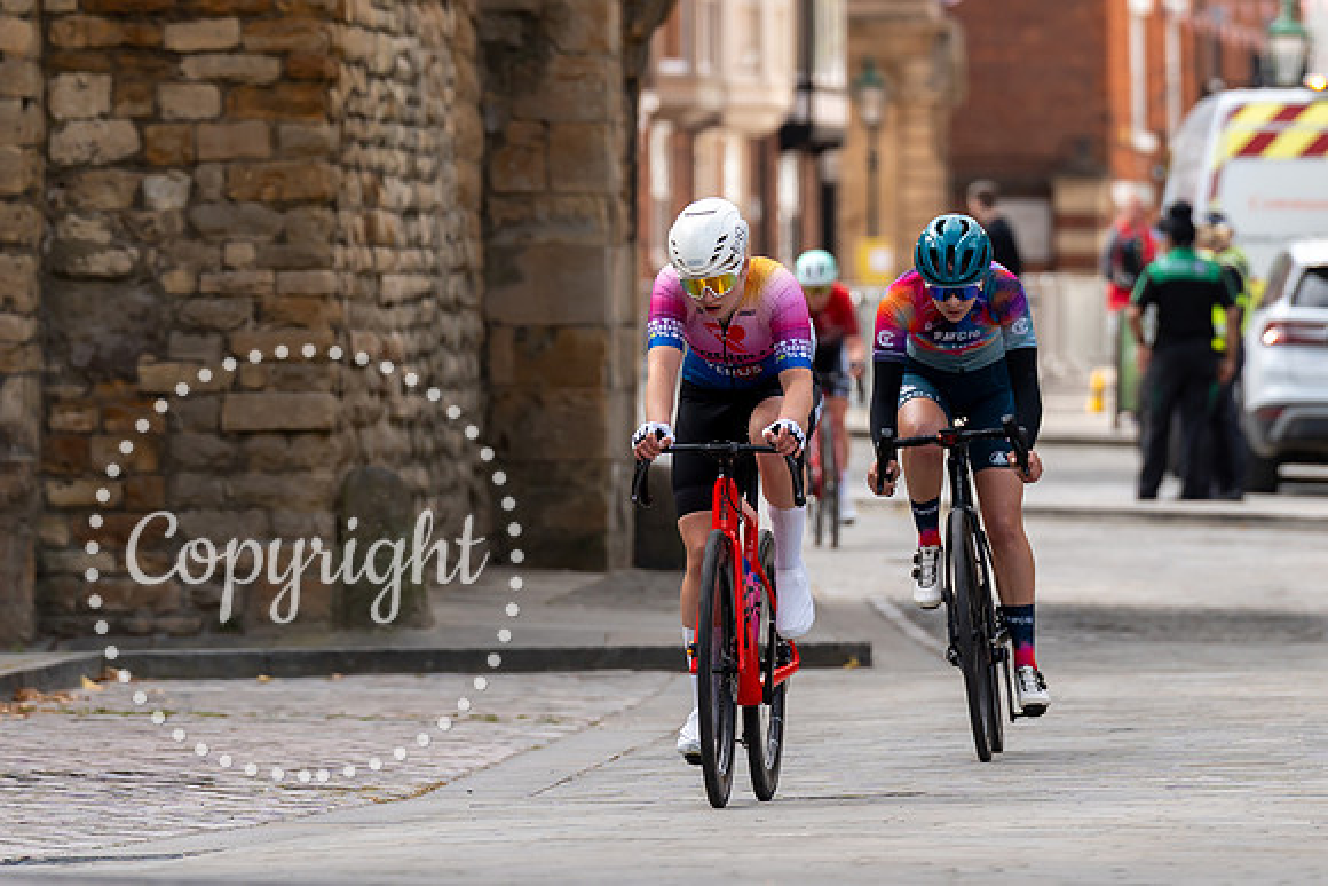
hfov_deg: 5.0
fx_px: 15300
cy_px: 256
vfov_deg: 3.3
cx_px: 828
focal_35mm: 415
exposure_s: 1/1000
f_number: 4
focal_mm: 200
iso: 250
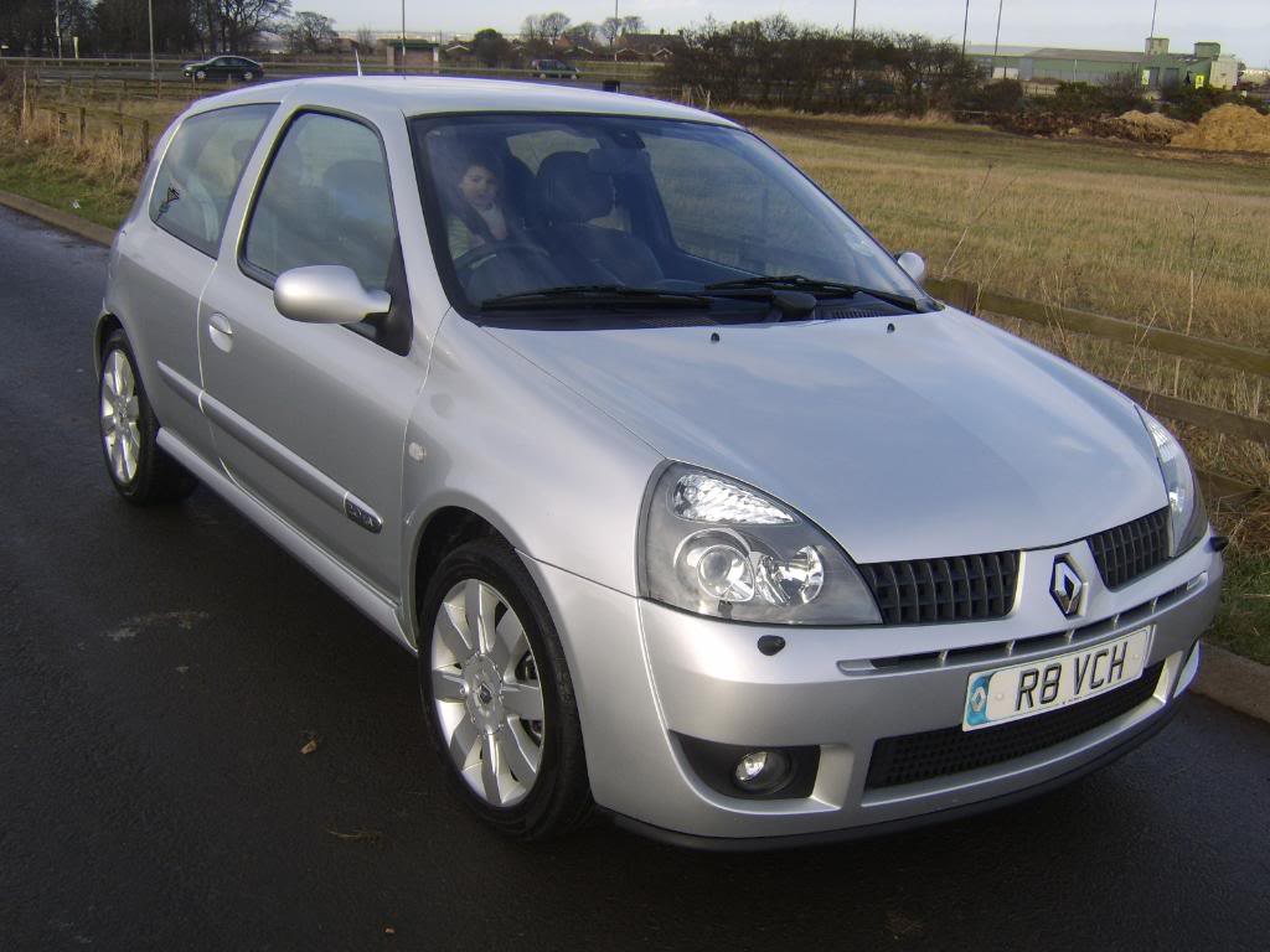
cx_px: 635
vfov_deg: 45.4
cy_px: 476
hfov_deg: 58.4
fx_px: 1137
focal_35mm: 31
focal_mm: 8.13
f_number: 4
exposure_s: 1/324
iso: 71
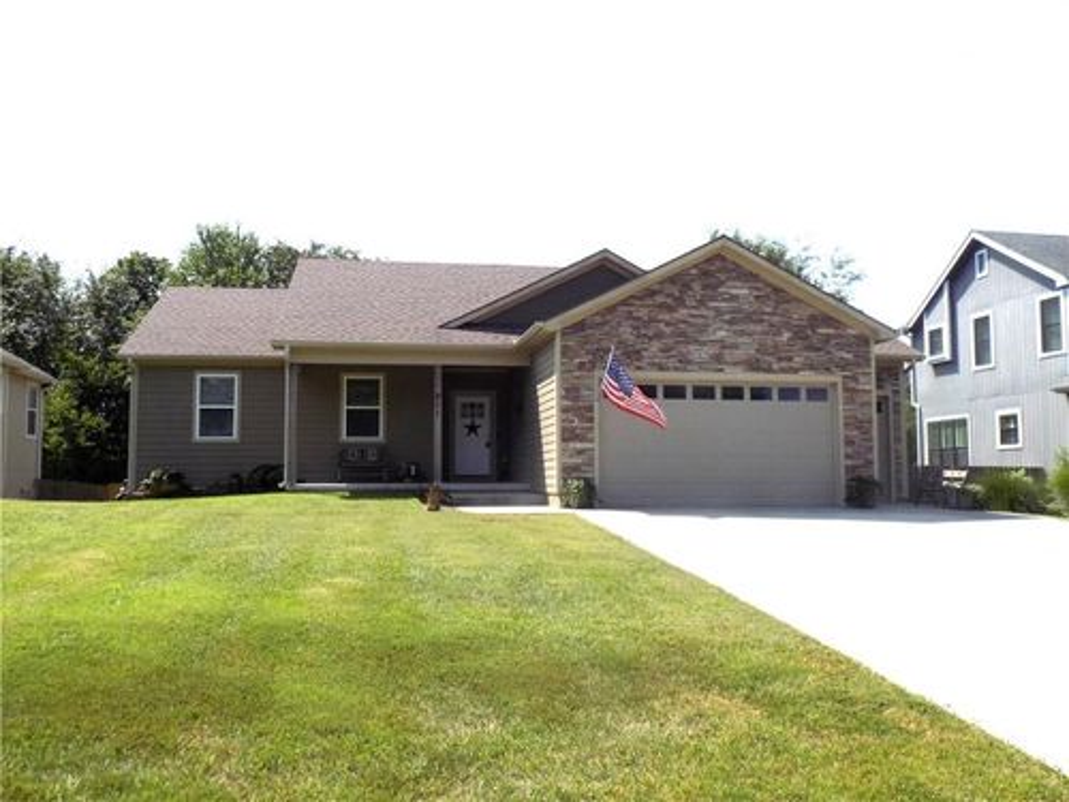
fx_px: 926
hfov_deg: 60.0
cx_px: 534
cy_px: 401
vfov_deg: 46.8
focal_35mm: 30
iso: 80
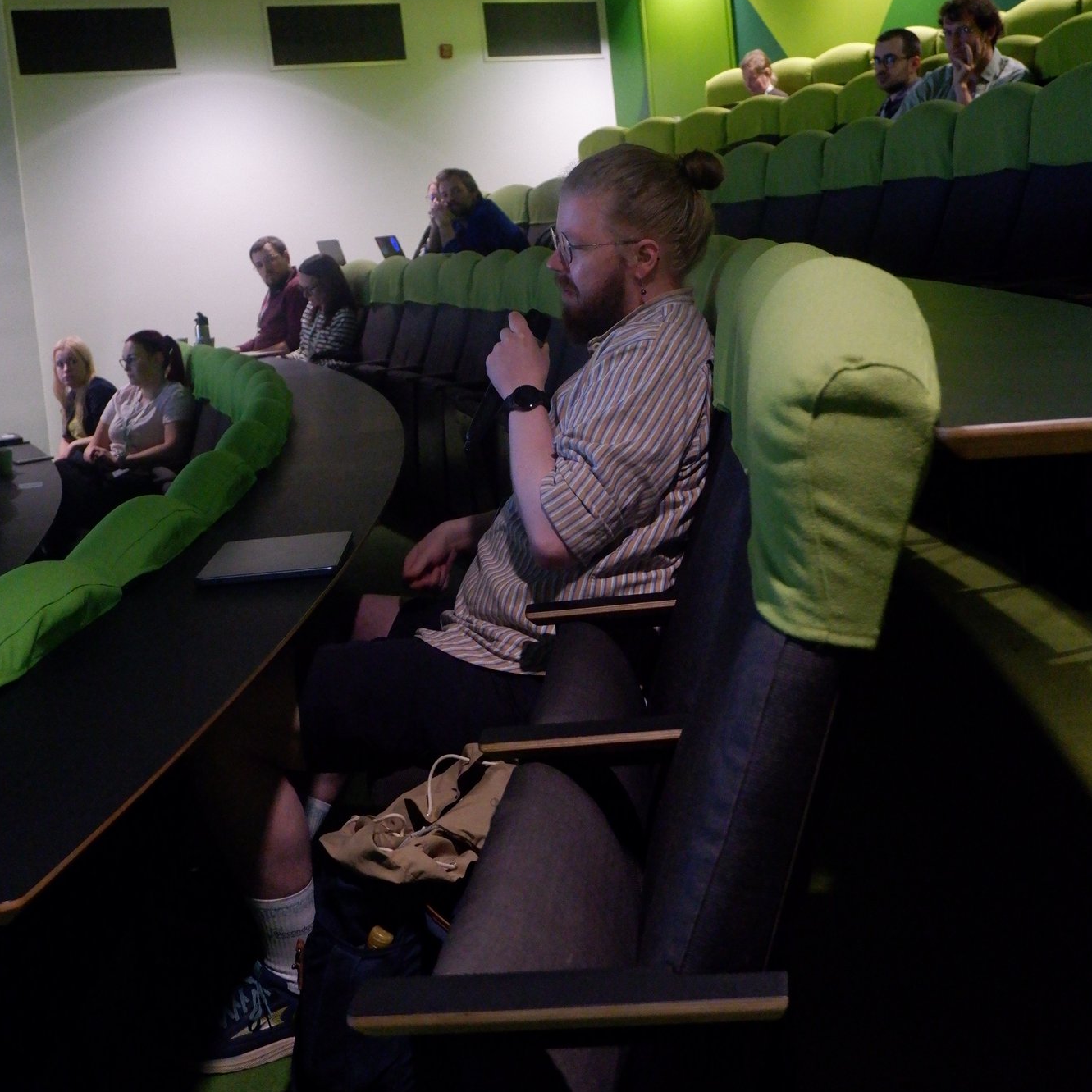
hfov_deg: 36.8
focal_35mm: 46
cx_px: 546
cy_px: 472
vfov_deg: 36.7
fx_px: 1642
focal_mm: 24.9
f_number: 4.4
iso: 6400
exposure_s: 1/125
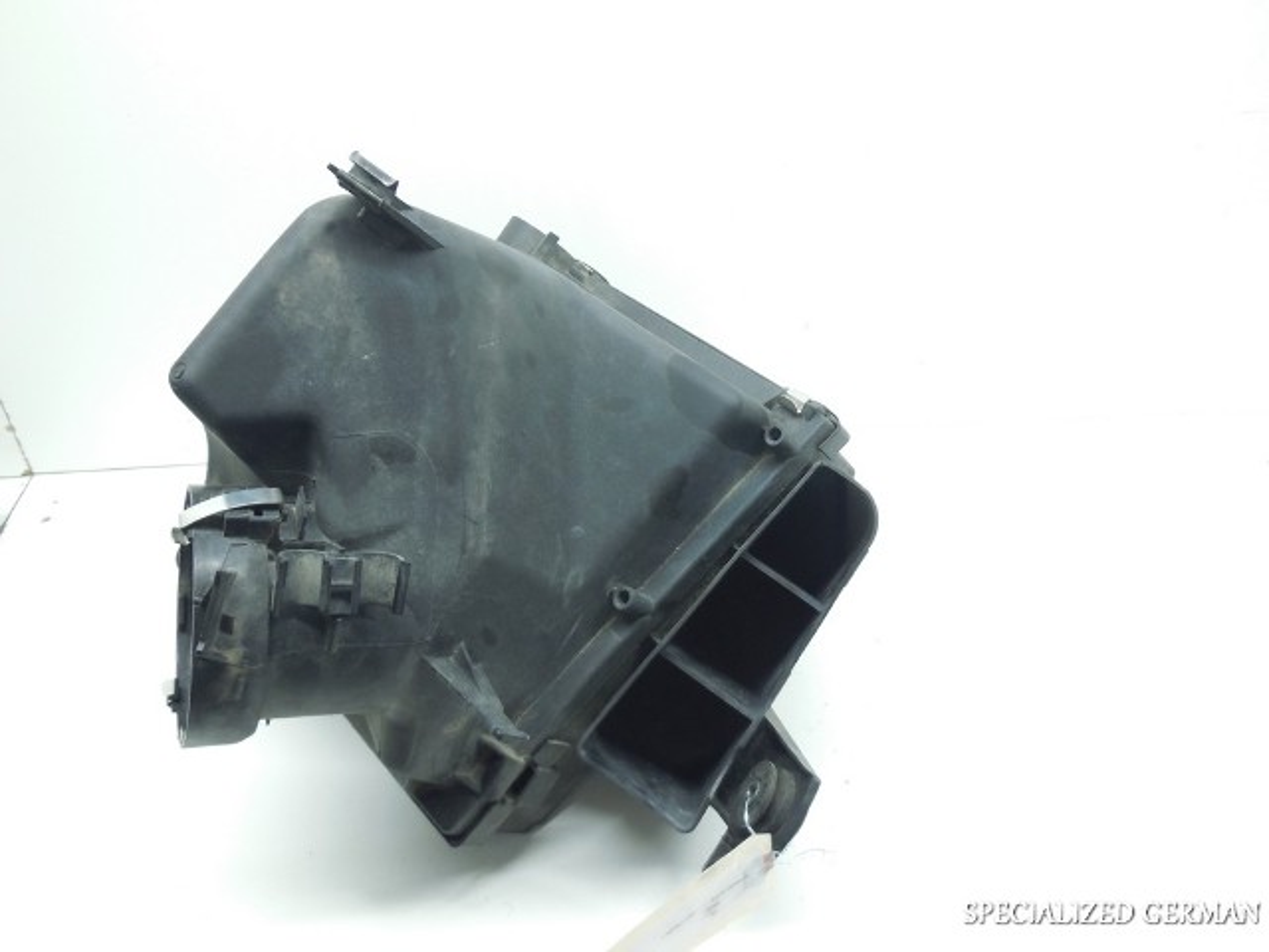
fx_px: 1100
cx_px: 634
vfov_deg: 46.8
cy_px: 476
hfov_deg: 60.0
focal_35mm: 30
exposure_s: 1/30
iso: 125
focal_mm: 5.3
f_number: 3.2
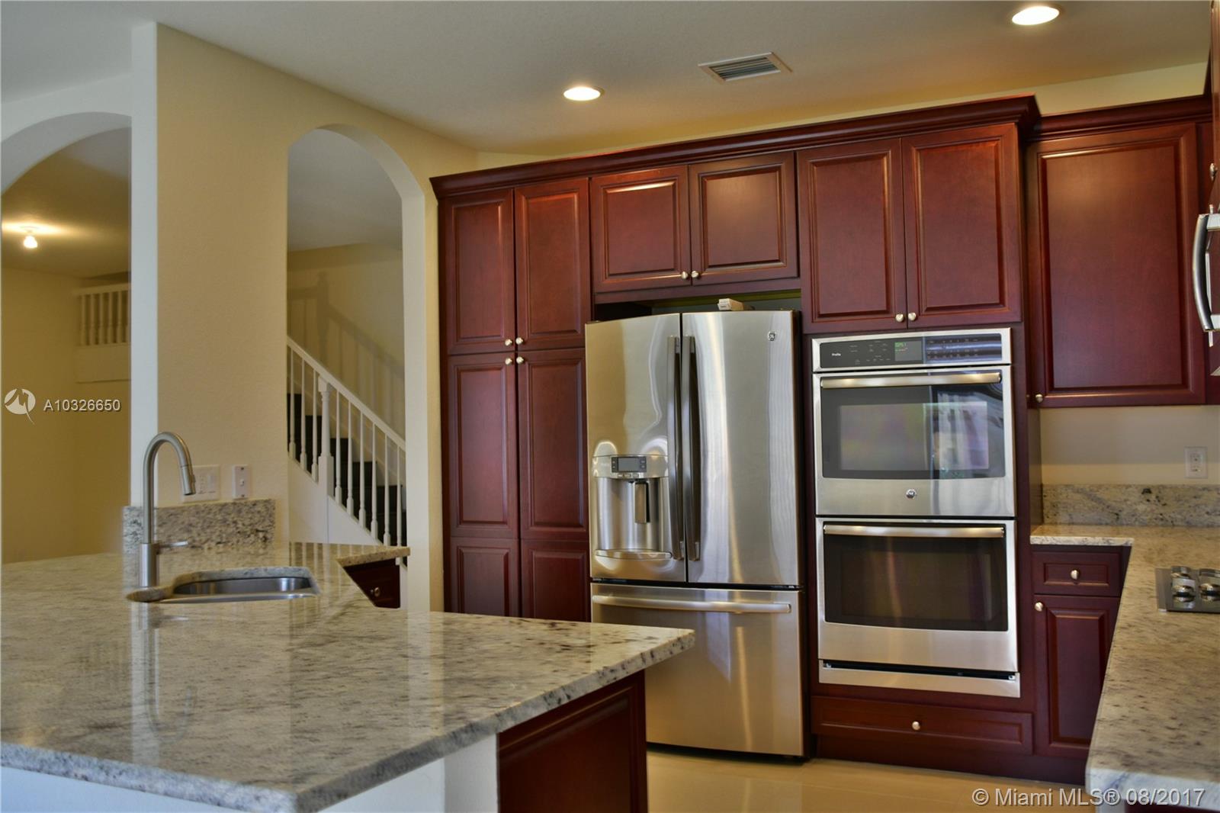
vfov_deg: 41.7
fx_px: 1067
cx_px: 610
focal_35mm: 32
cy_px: 406
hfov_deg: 59.5
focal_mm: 21
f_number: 3.5
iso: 1000
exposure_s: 1/80
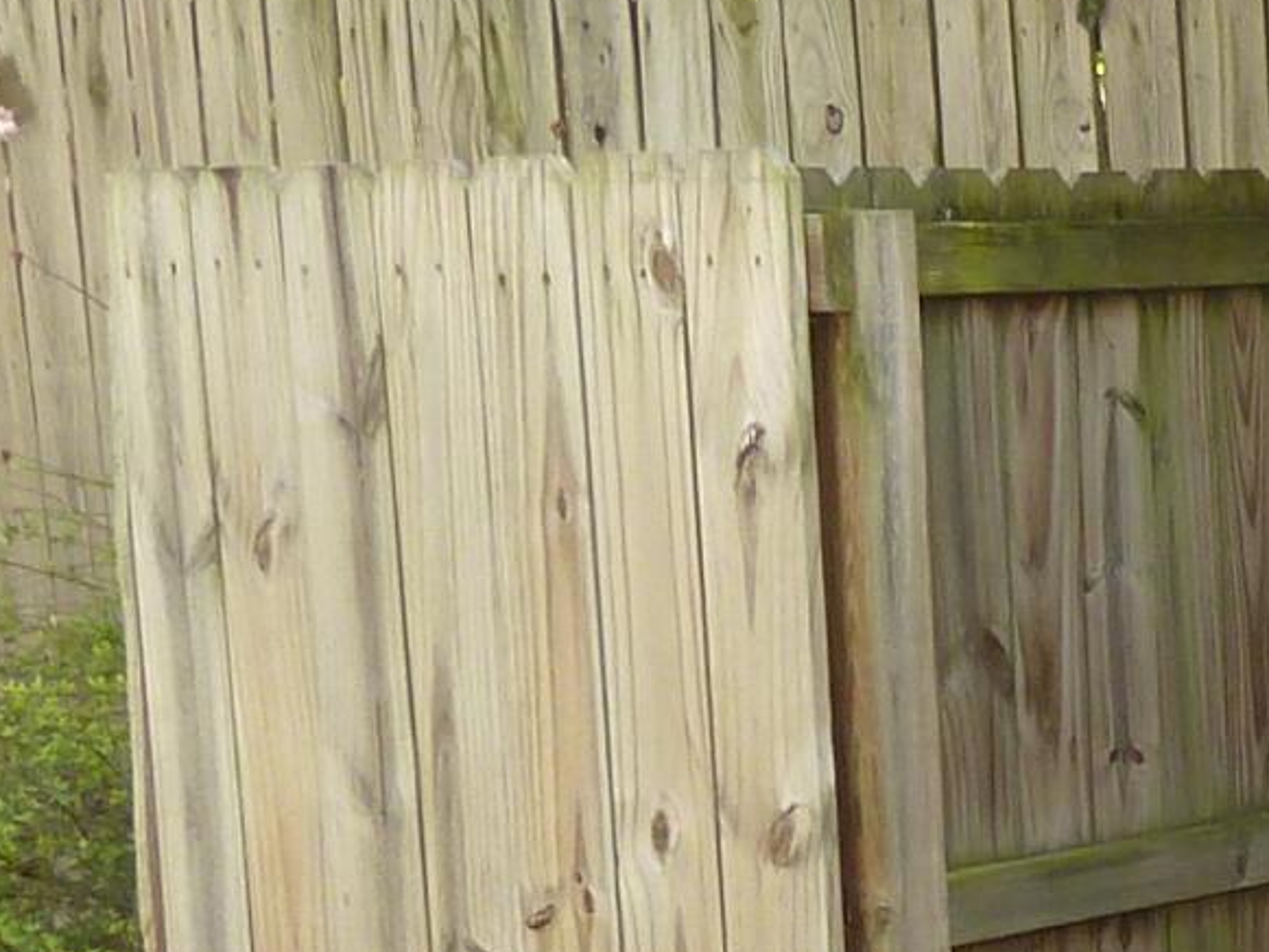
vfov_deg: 11.2
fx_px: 4730
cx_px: 2040
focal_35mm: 129
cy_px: 1201
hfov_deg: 14.1
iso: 80
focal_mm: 4.1
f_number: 3.3
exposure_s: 1/60
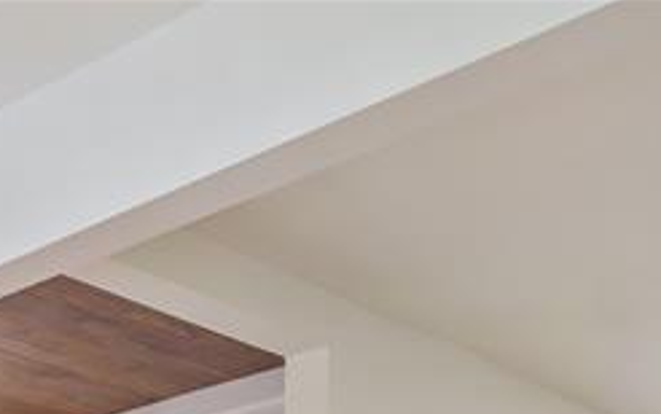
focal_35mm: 75
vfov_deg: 13.8
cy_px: 914
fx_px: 1343
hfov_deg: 22.2
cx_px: -363
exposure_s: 1/60
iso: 100
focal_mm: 17.6
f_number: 4
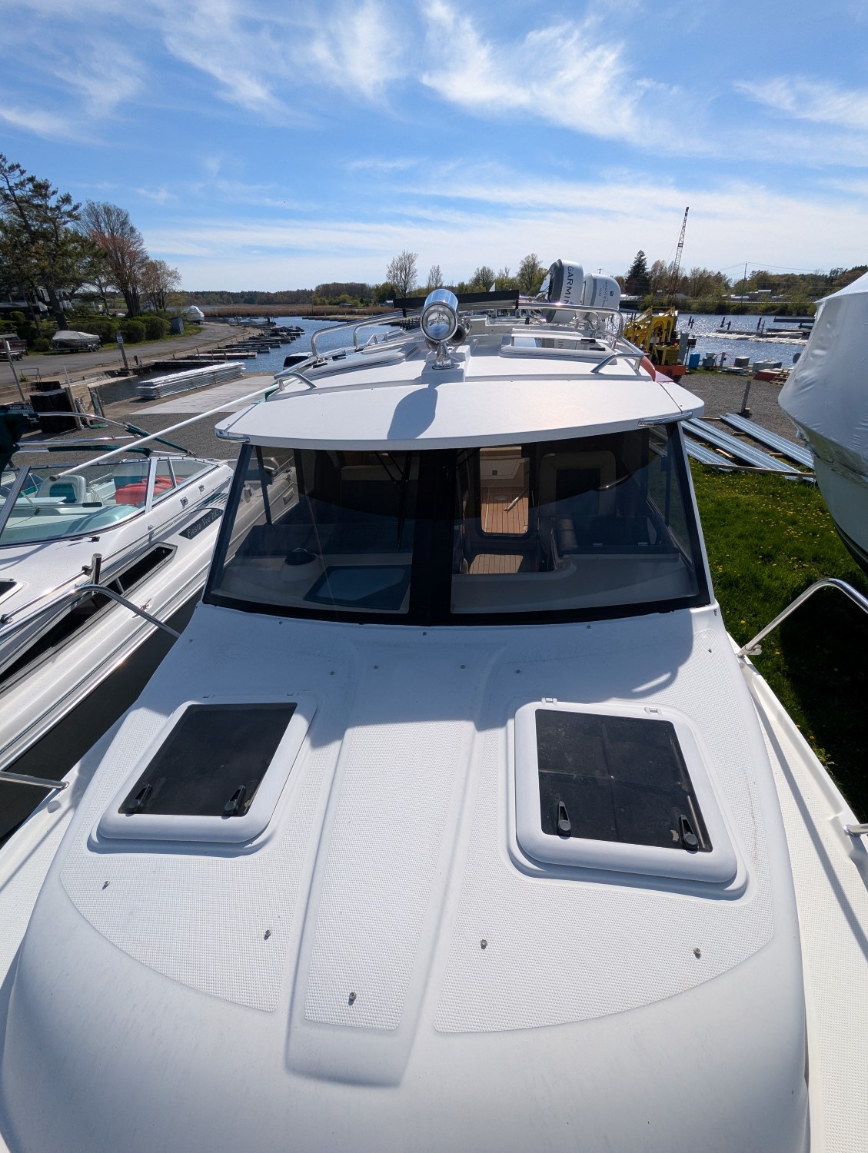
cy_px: 576
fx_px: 534
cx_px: 434
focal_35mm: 16
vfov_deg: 94.4
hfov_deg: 78.2
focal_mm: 2.35
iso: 47
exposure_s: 1/2268
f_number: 2.2
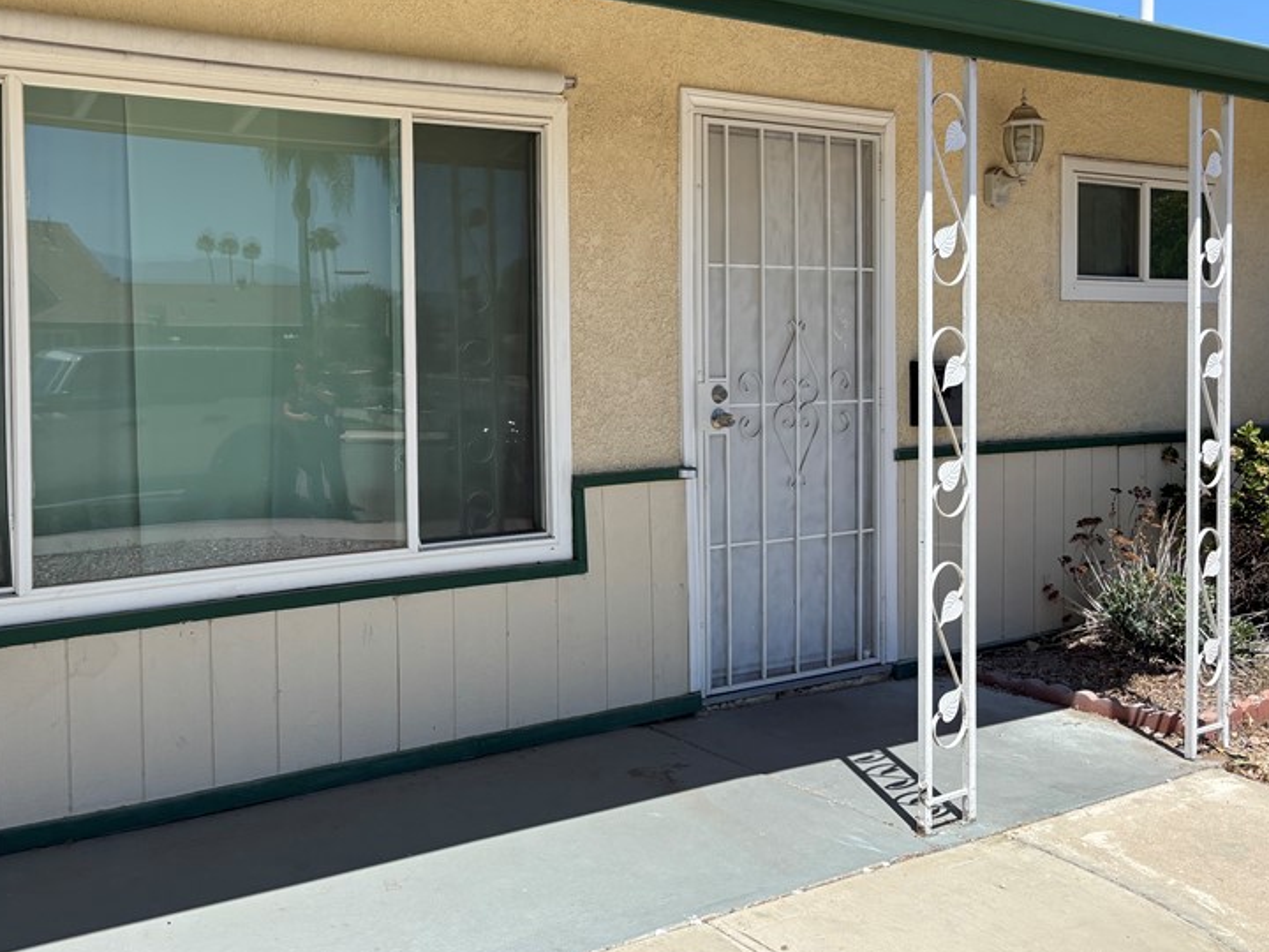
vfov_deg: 38.5
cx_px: 402
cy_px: 386
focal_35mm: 37
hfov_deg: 49.1
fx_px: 1356
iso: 50
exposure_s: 1/3205
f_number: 1.6
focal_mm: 5.96
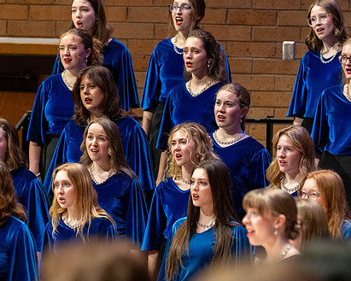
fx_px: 2754
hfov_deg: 7.3
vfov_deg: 5.8
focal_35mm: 265
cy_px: 132
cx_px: 212
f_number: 4
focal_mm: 200
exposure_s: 1/200
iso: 3200
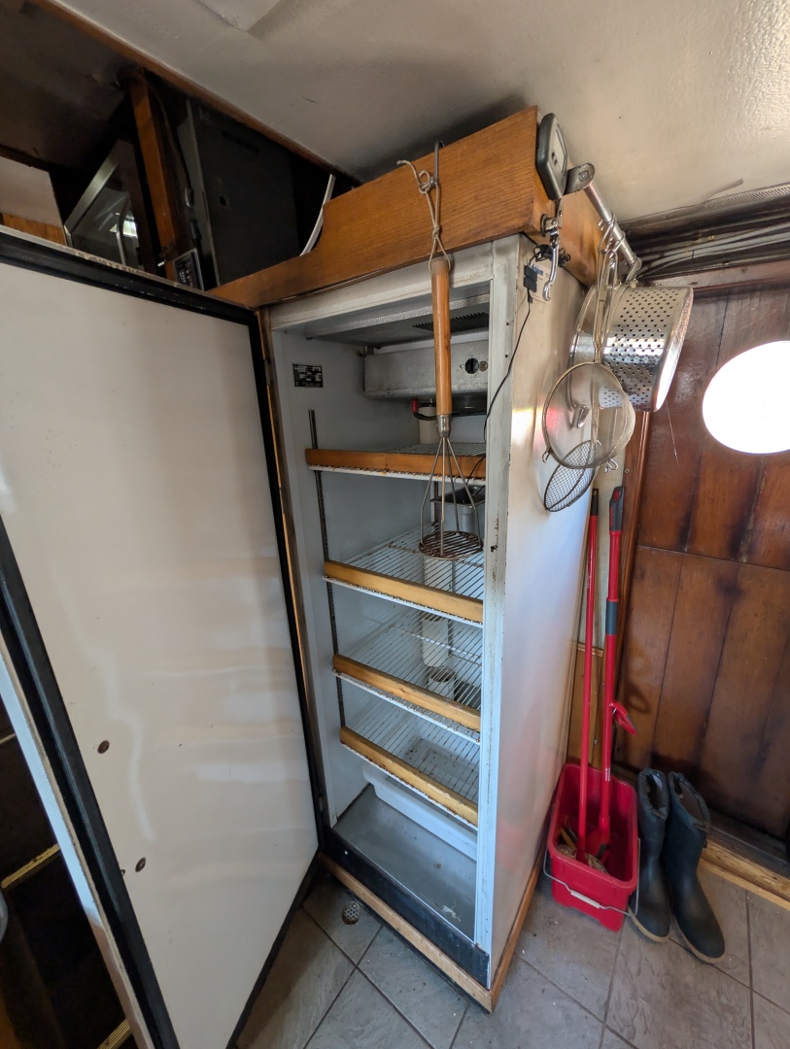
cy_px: 524
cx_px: 395
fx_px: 364
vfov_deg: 110.5
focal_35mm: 12
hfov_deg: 94.6
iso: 147
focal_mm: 2.02
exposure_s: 1/48.2
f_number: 1.7
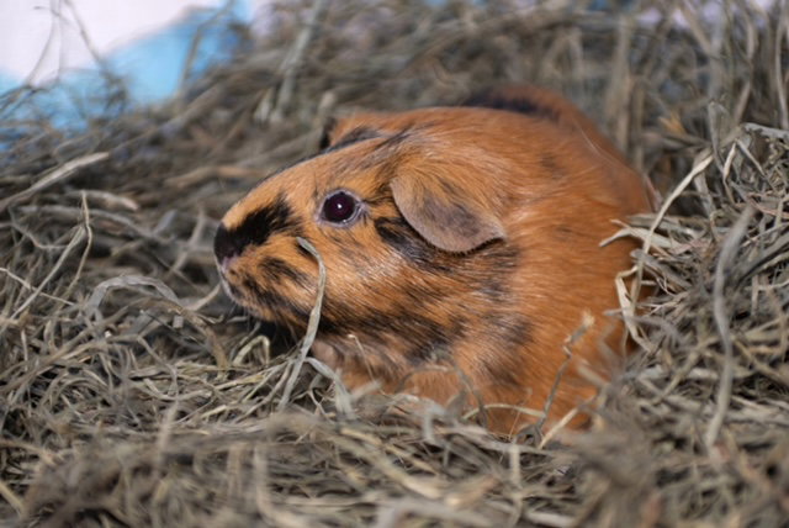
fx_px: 1711
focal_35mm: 78
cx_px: 394
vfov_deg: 17.5
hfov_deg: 26.0
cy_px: 264
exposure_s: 1/60
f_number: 2.8
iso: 500
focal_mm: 52
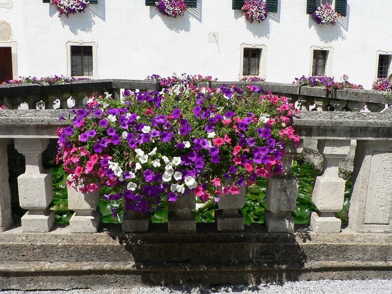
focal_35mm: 36
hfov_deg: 51.4
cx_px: 196
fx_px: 408
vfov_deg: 39.7
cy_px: 147
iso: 80
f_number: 5.6
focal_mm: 6
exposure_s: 1/500
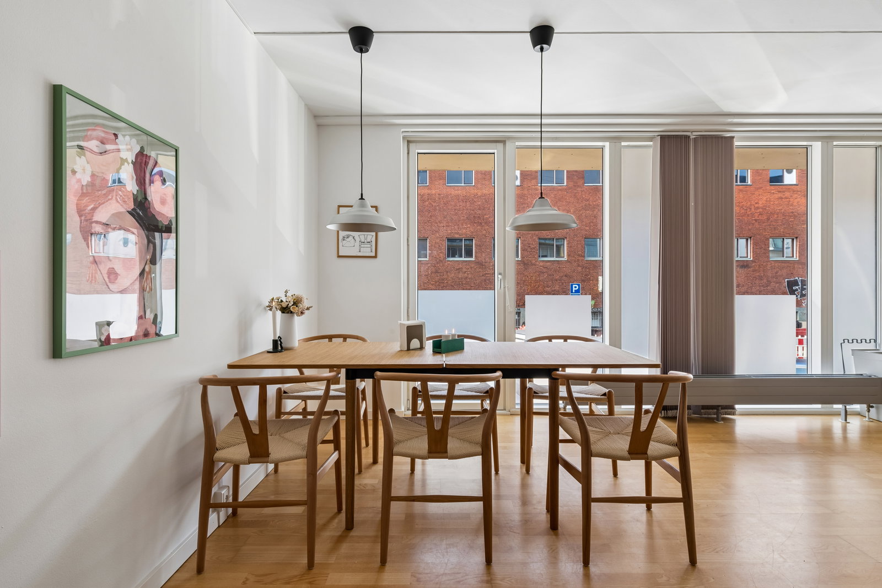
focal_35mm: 18
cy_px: 294
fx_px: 441
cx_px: 441
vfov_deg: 67.4
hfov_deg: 90.0
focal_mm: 18
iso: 160
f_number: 11
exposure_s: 1/8
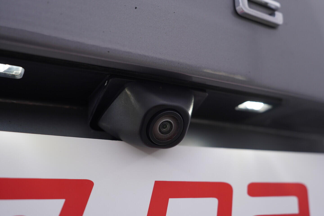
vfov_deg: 36.9
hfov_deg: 53.1
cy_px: 108
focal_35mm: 36
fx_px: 324
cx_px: 162
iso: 125
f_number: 3.5
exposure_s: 1/60
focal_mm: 24
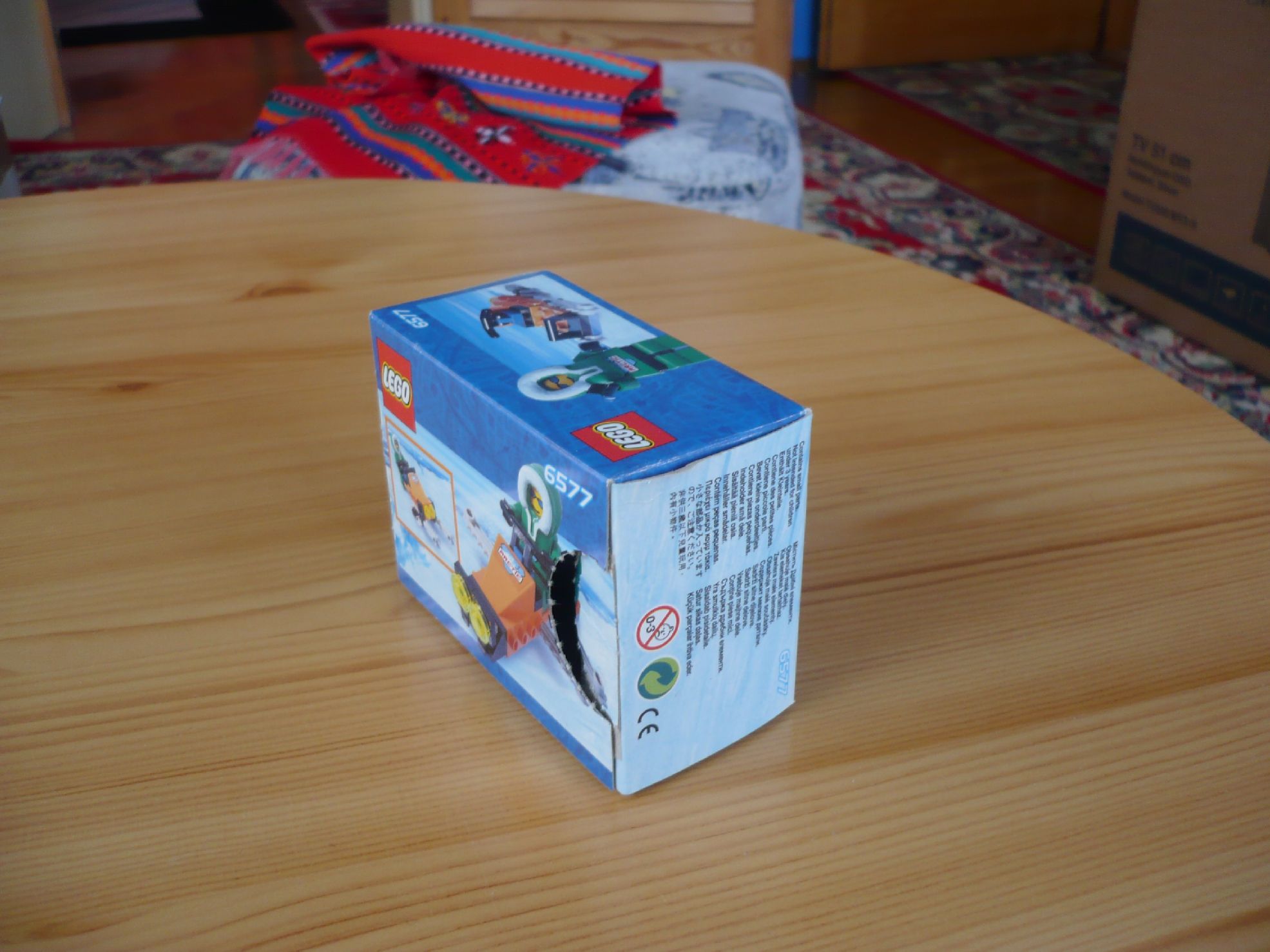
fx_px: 1284
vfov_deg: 40.7
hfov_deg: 52.6
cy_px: 476
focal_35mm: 35
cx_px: 635
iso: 100
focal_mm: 5.8
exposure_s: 1/40
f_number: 2.8
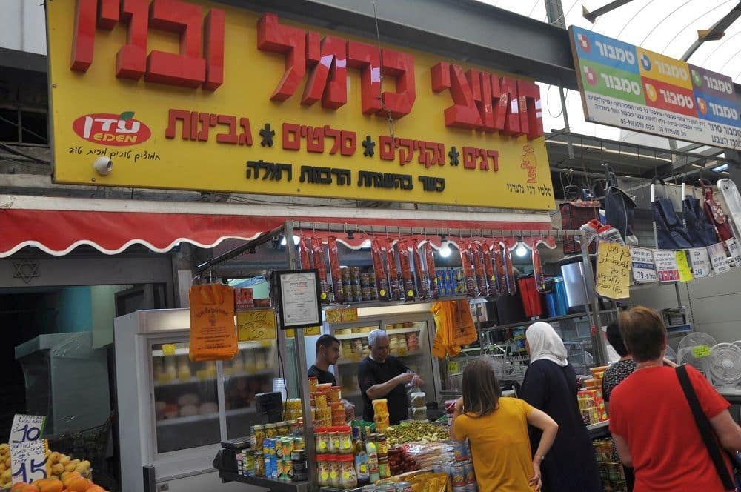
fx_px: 678
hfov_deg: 57.3
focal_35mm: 33
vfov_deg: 39.9
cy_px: 246
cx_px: 370
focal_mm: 22
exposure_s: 1/50
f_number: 7.1
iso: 200
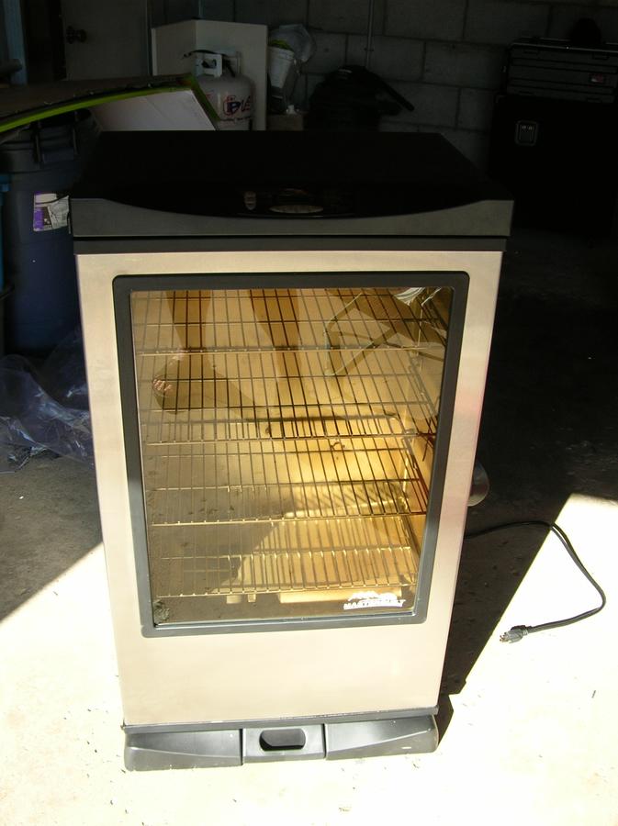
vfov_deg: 51.4
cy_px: 413
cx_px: 309
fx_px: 859
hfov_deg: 39.6
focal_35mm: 36
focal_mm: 6
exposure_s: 1/145
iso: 50
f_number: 2.7
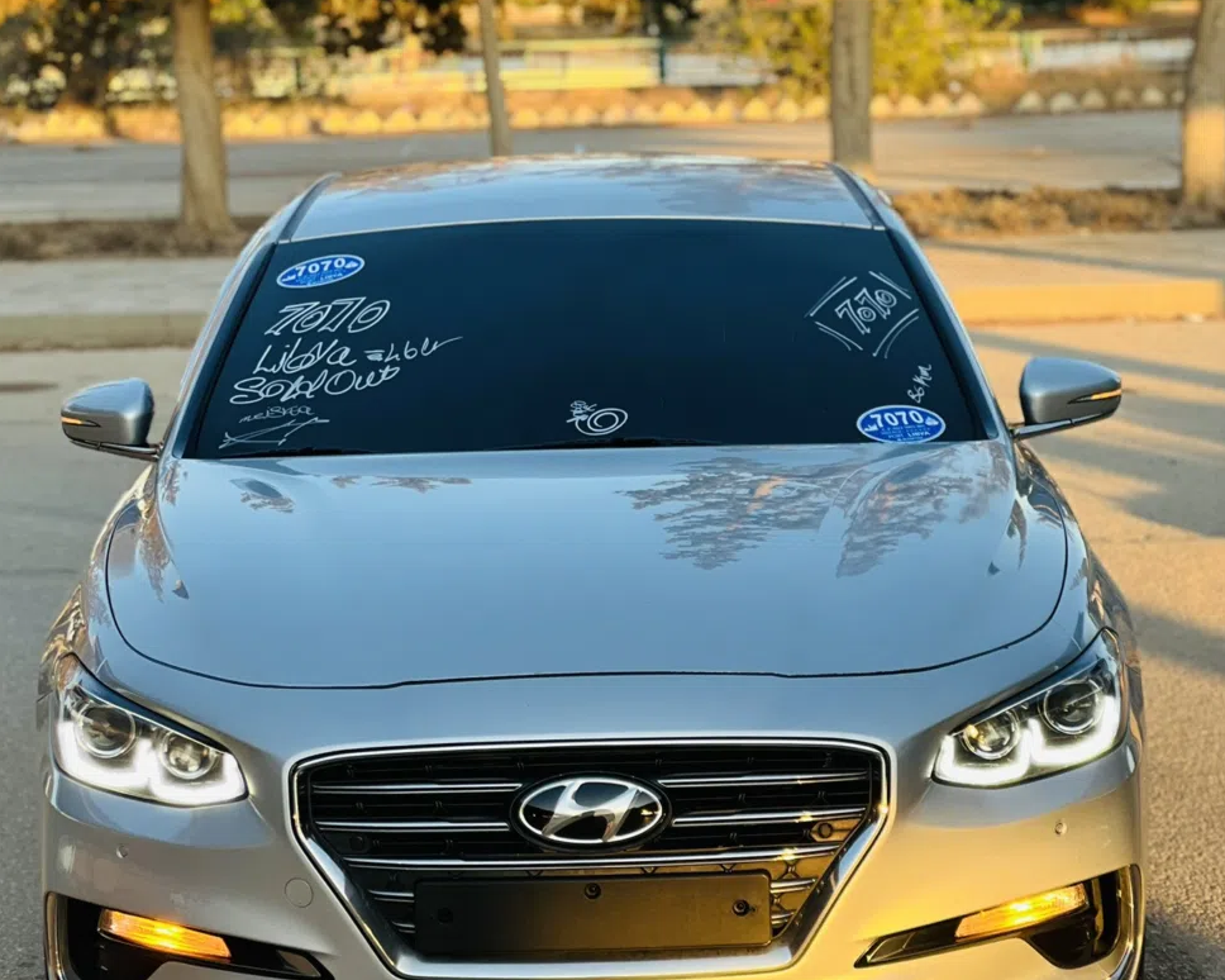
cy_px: 543
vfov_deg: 14.5
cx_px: 585
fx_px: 3842
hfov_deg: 18.1
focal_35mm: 106
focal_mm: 9
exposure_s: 1/121
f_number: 2.8
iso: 64
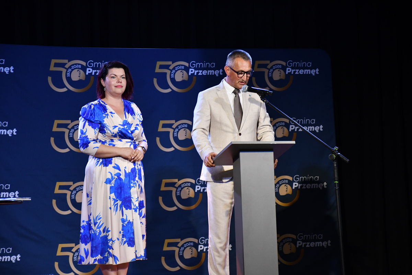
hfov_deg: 15.2
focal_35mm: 135
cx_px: 206
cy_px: 138
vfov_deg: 10.2
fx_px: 1545
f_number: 5.3
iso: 1600
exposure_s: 1/250
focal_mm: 90
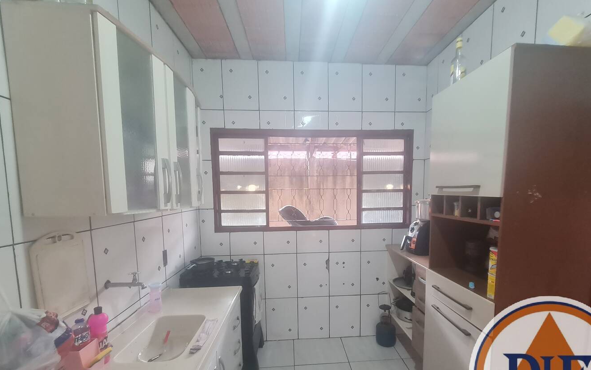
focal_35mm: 15
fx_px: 242
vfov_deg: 74.1
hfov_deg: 101.4
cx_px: 312
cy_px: 218
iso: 400
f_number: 2.2
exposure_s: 1/30
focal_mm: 2.2
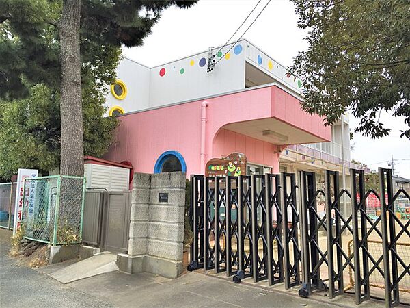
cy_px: 154
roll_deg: -1.7
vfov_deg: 48.2
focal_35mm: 29
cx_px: 205
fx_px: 343
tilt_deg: +8.8
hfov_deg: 61.7
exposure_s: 1/350
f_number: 2.2
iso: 32
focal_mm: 4.15
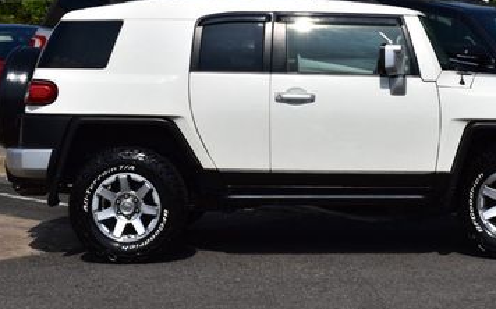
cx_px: 307
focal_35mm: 88
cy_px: 81
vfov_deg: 14.8
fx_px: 1189
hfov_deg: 23.5
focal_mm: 32
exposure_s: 1/640
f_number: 11
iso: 200
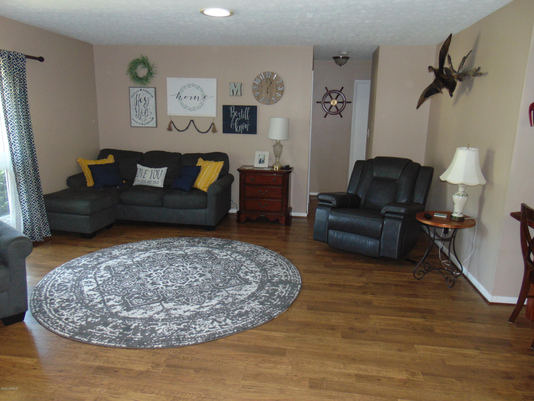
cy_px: 200
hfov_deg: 69.4
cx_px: 267
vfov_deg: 54.9
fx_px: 386
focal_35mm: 25
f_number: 3
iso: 200
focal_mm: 4.5
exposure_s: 1/30
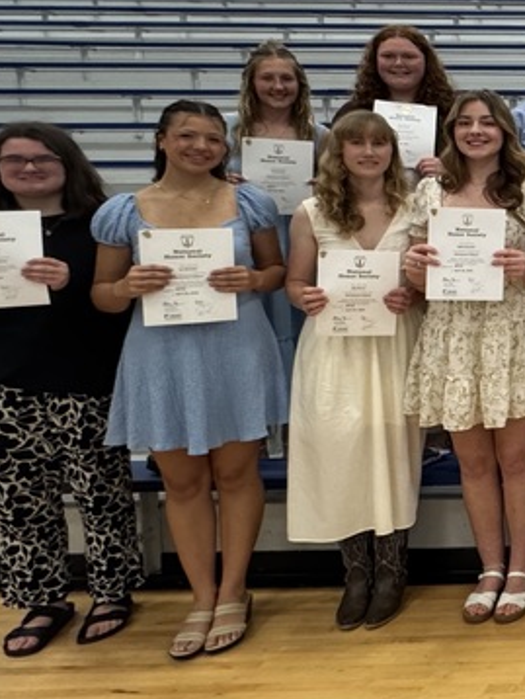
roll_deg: +0.2
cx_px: 833
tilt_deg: -6.0
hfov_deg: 25.0
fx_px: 808
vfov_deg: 46.1
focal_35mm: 40
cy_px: 240
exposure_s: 1/120
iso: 320
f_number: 2.2
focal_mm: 2.22
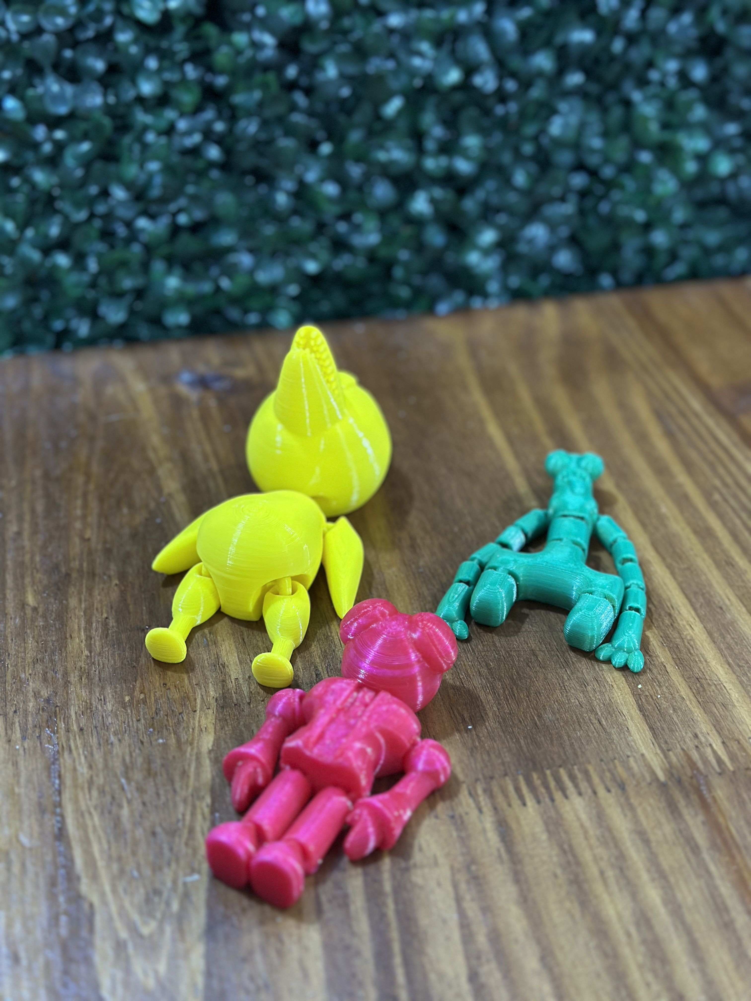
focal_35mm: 48
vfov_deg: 39.7
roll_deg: -0.8
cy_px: 500
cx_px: 376
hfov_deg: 30.3
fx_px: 1388
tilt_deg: -35.8
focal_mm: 6.86
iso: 250
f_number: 1.78
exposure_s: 1/33
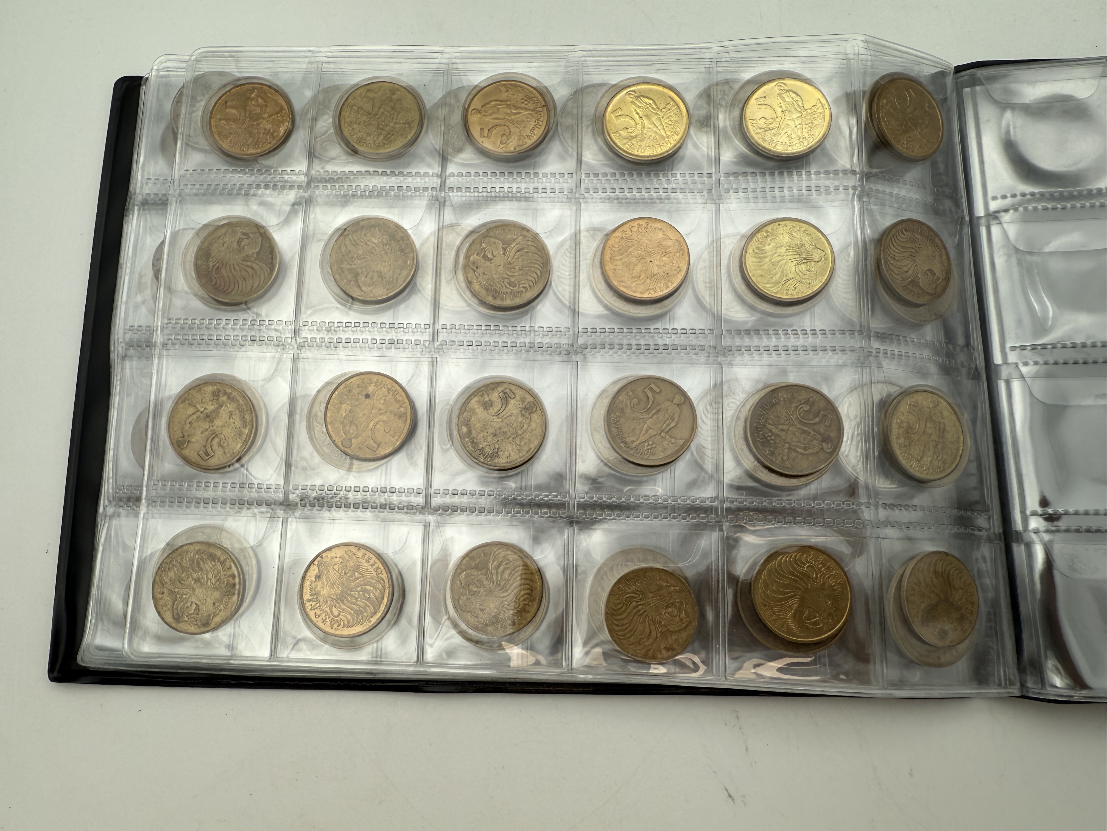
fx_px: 768
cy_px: 416
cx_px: 554
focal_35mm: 24
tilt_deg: -79.0
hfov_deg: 71.6
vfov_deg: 56.8
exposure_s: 1/314
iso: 40
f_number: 2.2
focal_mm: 2.22
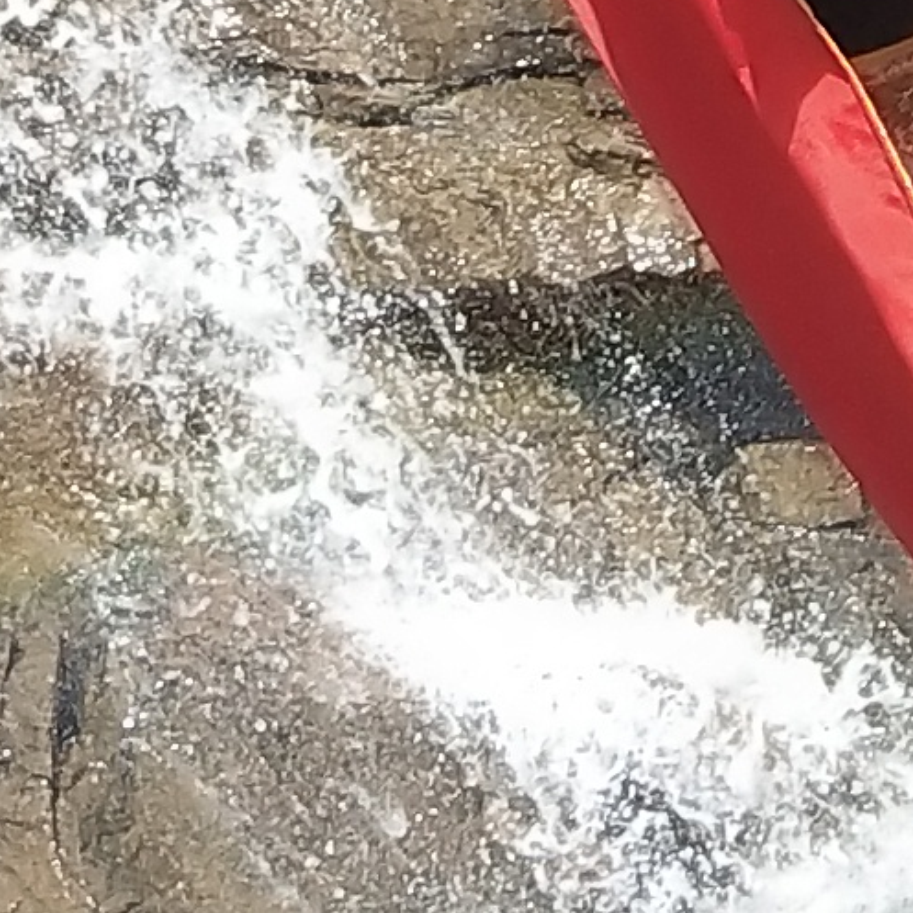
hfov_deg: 8.1
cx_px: 636
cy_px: -939
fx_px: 6416
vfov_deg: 7.8
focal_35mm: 215
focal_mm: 3.95
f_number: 1.8
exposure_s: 1/1499
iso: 59
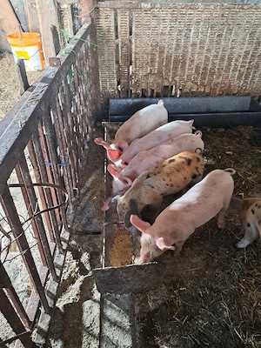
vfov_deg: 71.6
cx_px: 130
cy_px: 174
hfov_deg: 56.8
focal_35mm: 24
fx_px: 241
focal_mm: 5.23
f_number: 1.8
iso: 640
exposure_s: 1/25
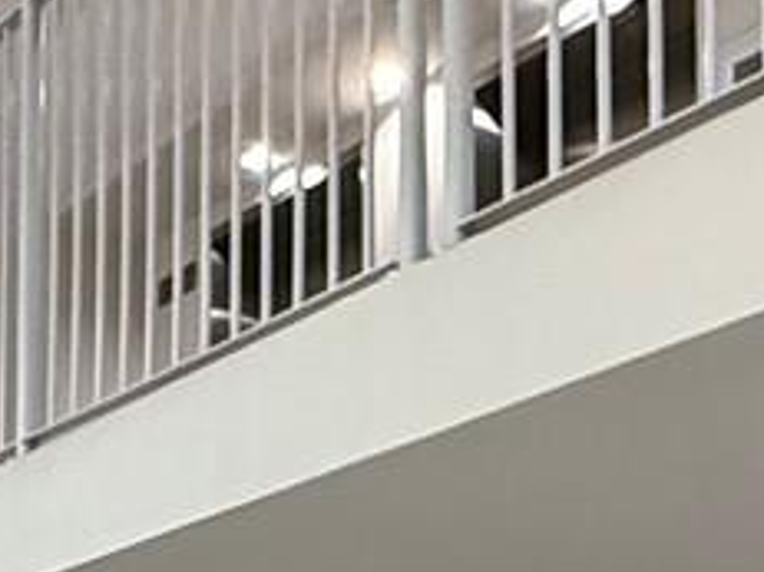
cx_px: 162
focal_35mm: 97
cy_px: 846
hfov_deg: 20.0
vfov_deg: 14.3
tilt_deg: +5.0
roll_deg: -0.6
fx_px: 2140
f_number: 2.2
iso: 640
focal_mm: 2.22
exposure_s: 1/120
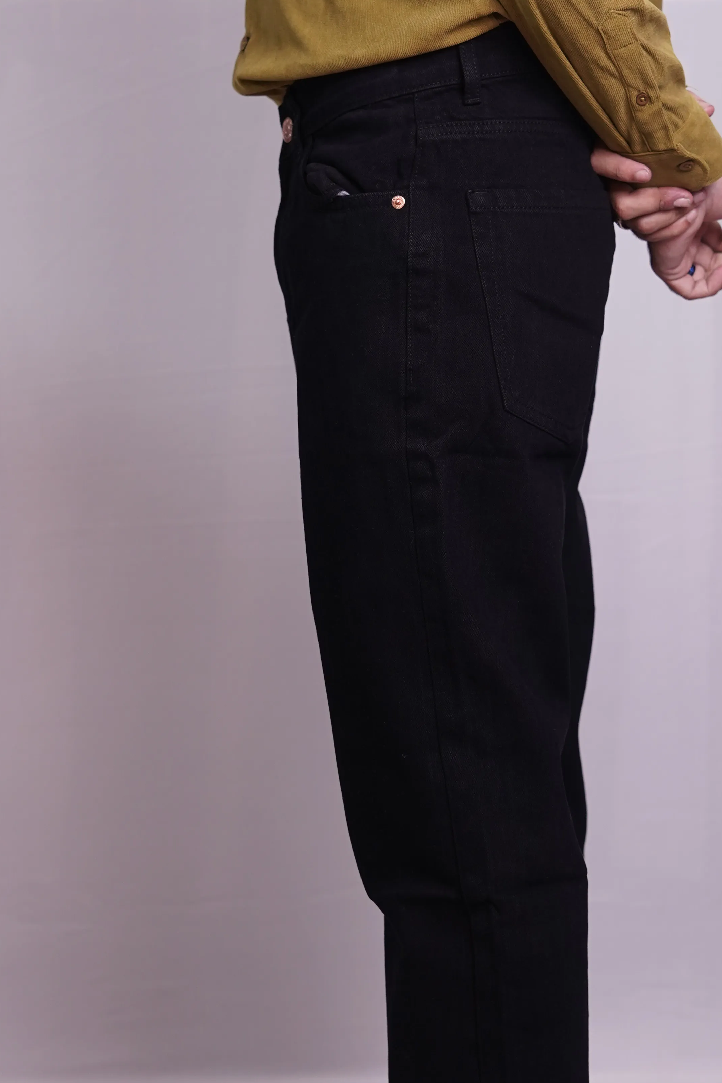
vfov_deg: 21.9
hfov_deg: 14.7
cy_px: 478
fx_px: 2797
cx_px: 388
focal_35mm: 93
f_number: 3.5
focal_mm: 50
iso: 640
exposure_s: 1/100
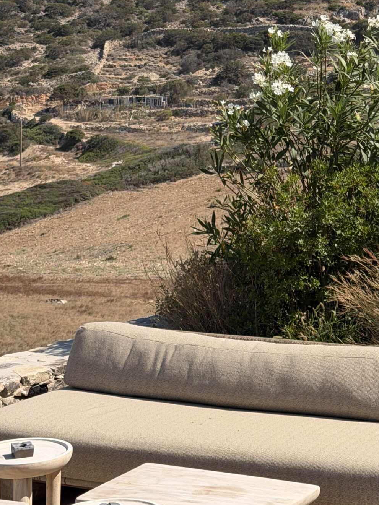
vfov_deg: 20.7
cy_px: 75
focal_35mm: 93
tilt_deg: +1.1
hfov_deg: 15.7
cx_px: 345
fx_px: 1357
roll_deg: +0.1
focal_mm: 6.76
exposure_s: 1/4878
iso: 64
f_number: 1.78
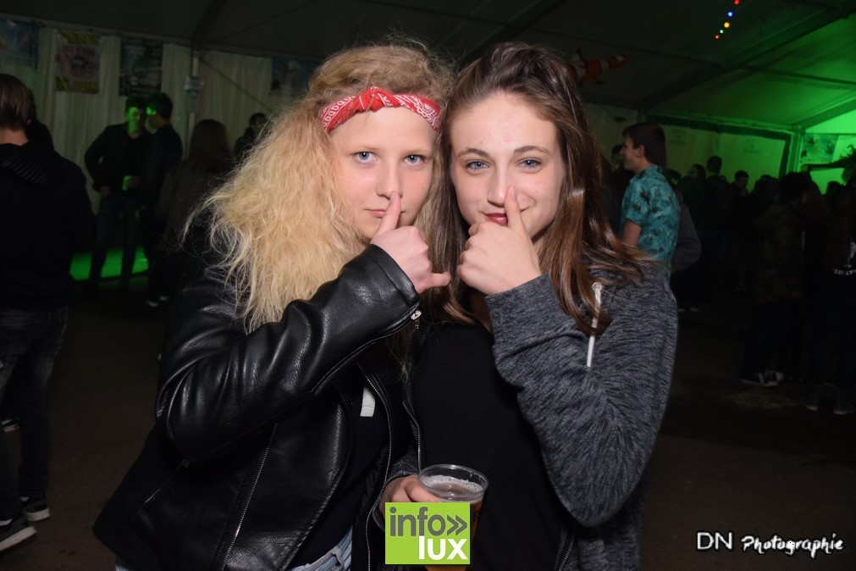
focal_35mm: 36
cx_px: 428
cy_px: 286
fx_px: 856
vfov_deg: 36.9
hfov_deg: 53.1
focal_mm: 24
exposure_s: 1/40
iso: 1600
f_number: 4
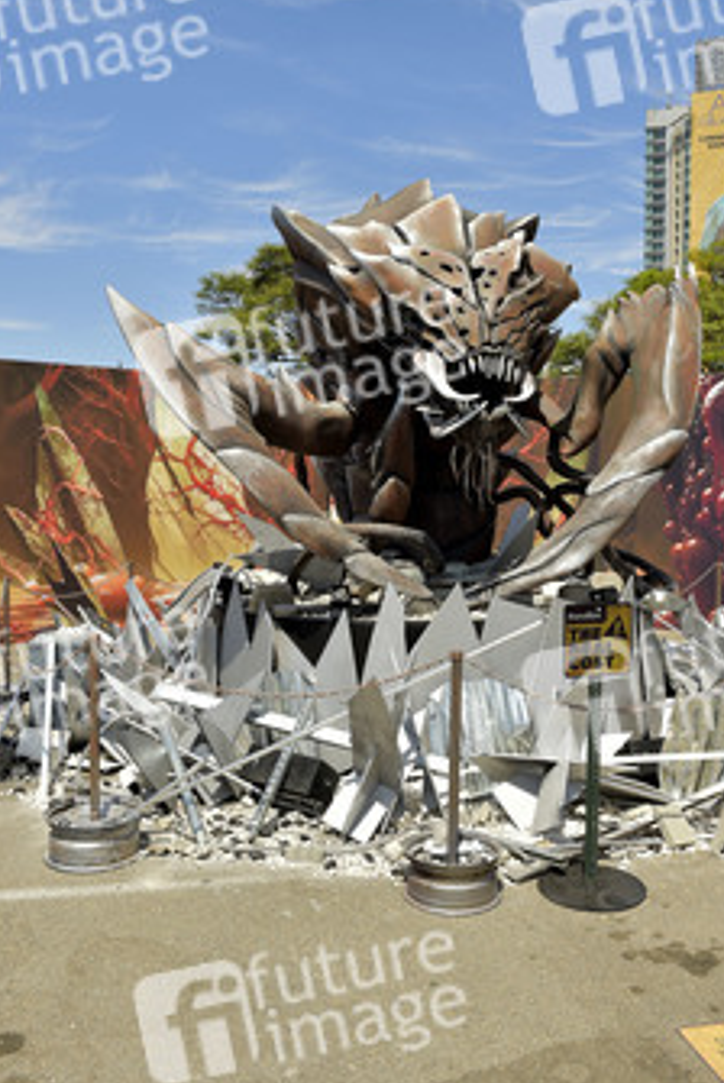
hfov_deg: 42.4
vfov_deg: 60.2
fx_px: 933
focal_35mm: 31
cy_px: 524
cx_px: 396
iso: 160
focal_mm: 26
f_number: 11
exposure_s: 1/250
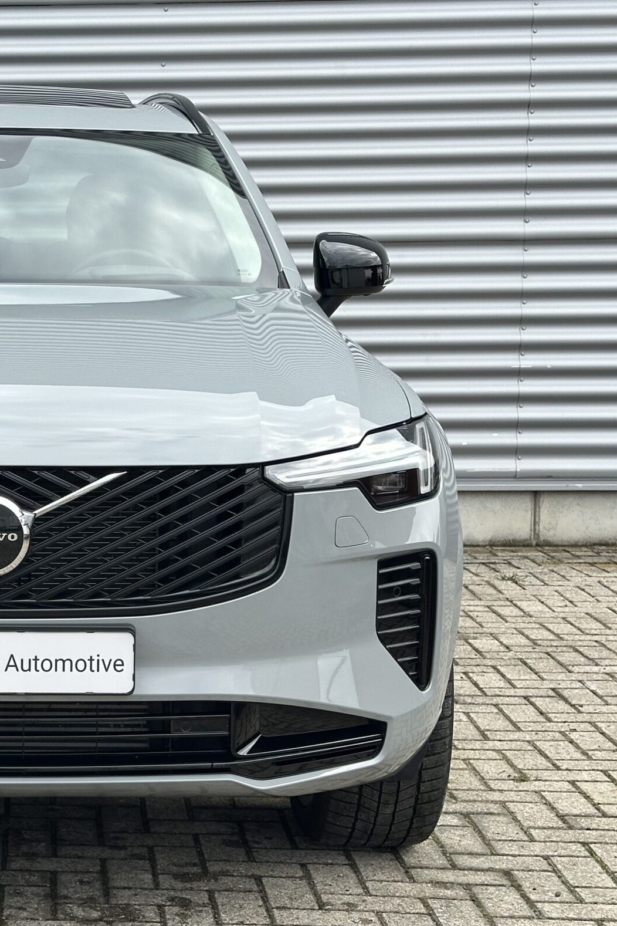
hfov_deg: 16.5
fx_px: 2082
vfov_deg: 25.0
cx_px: -20
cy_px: 519
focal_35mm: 81
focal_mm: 6.86
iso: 64
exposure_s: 1/1258
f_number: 1.78
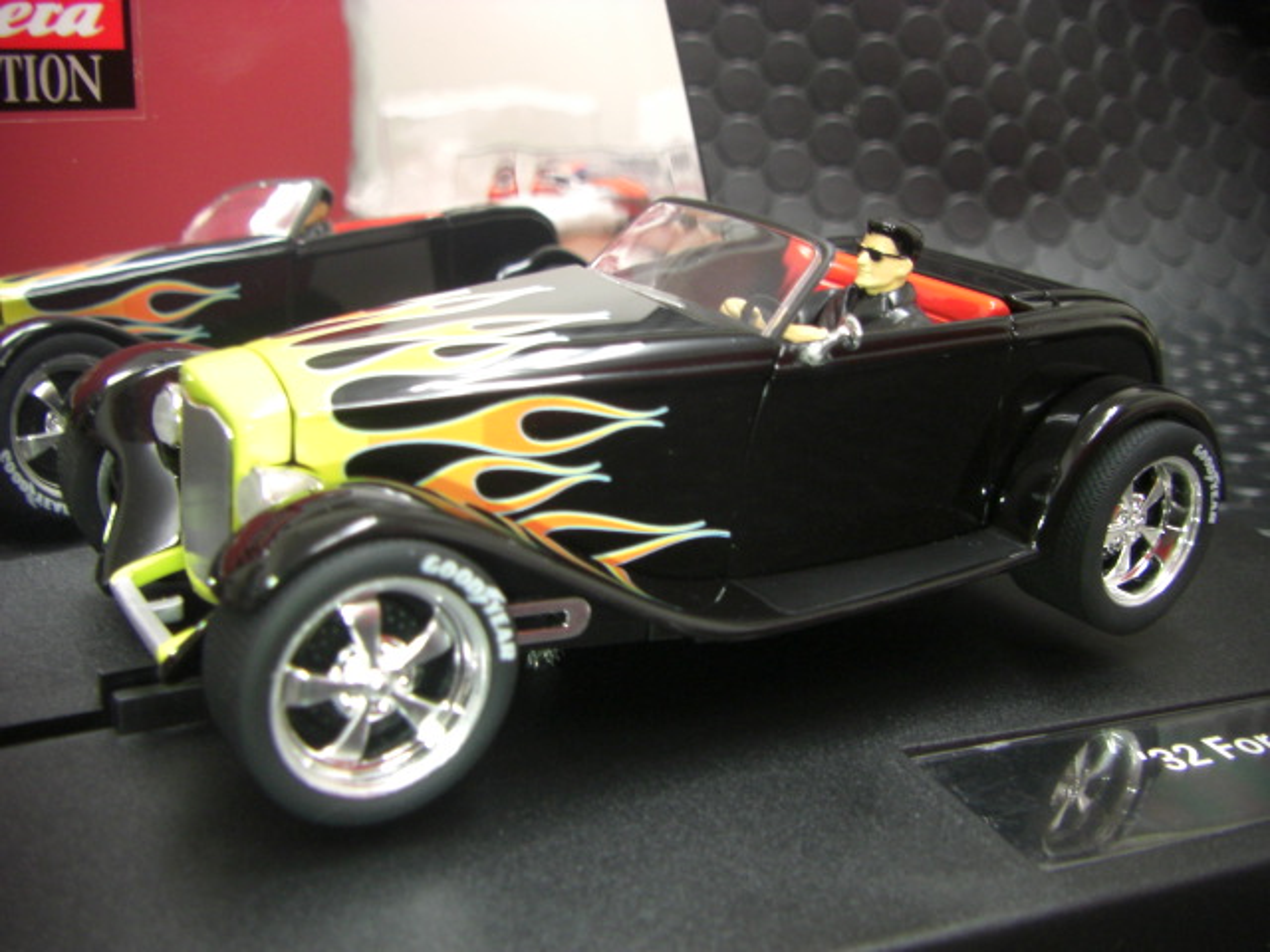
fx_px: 1394
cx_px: 635
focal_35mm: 38
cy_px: 476
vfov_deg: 37.7
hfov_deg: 49.0
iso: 200
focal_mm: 6.3
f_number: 3.4
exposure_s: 1/13
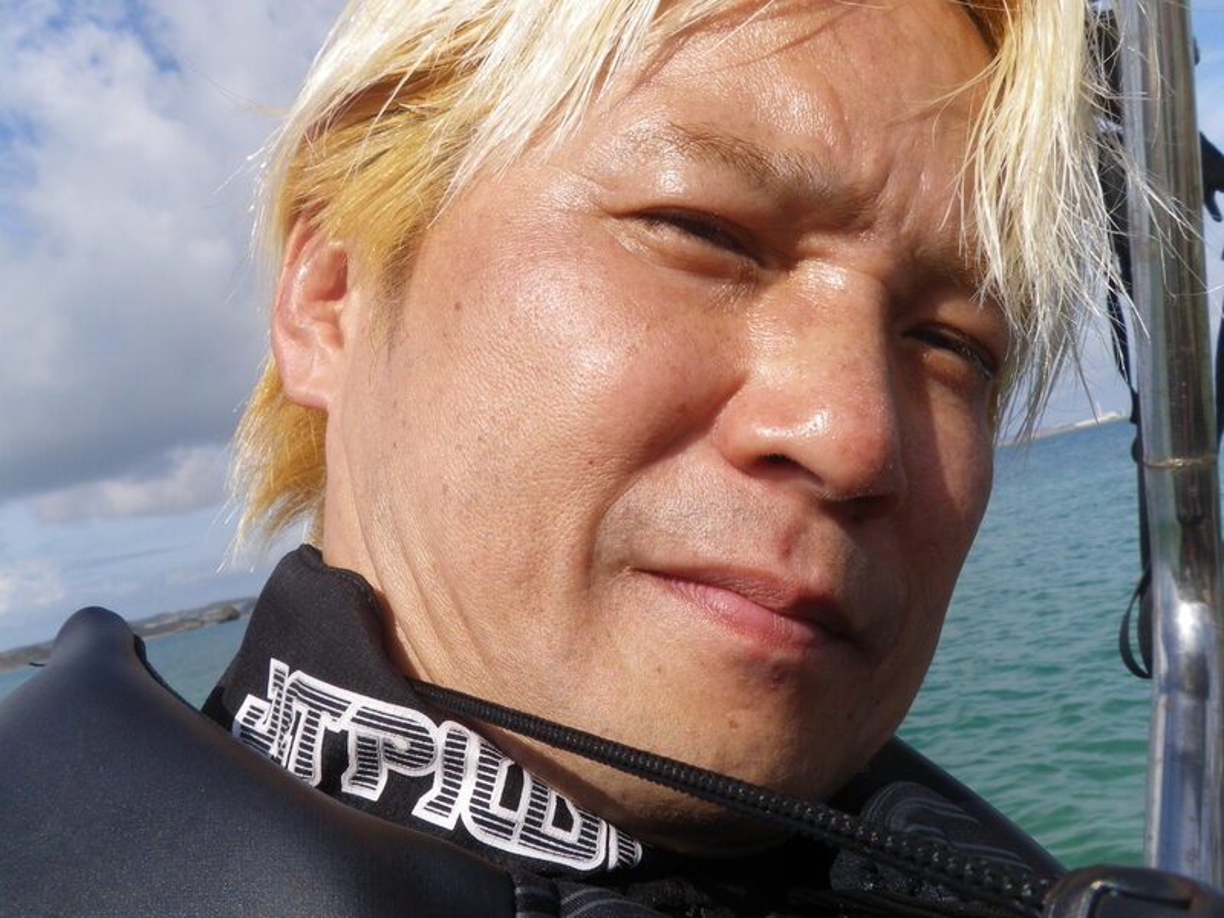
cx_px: 612
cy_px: 459
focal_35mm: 35
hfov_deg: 52.6
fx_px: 1238
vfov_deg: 40.7
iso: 64
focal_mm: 6.2
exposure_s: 1/400
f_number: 6.3
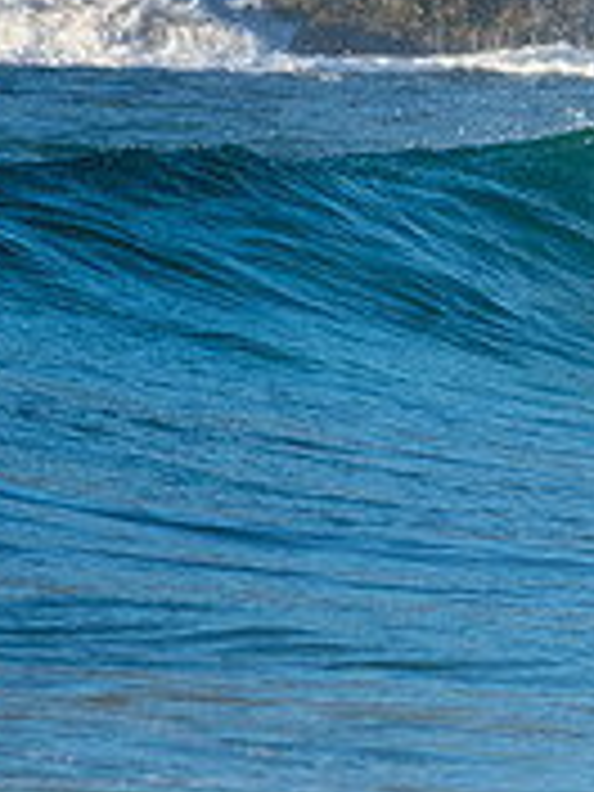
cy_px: 223
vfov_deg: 0.8
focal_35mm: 2383
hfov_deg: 0.6
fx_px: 54522
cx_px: 1166
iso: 250
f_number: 5.6
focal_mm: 500
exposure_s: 1/640
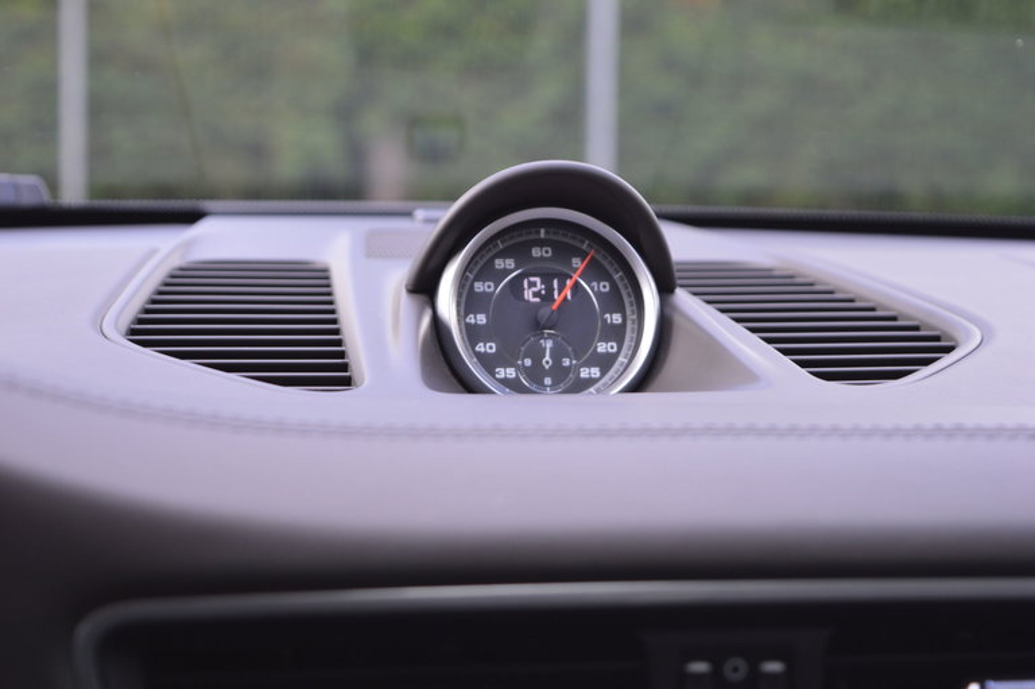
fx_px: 2370
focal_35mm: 82
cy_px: 344
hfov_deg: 24.6
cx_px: 518
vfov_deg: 16.5
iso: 400
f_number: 5.6
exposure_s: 1/100
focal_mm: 55
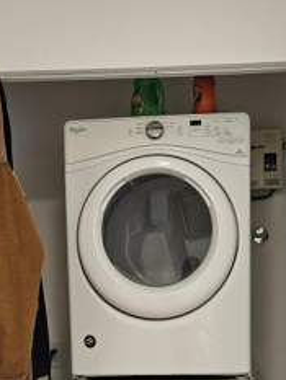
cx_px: 144
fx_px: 726
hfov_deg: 22.3
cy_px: 360
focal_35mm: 66
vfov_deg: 28.0
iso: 200
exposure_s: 1/180
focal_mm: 5
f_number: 1.8
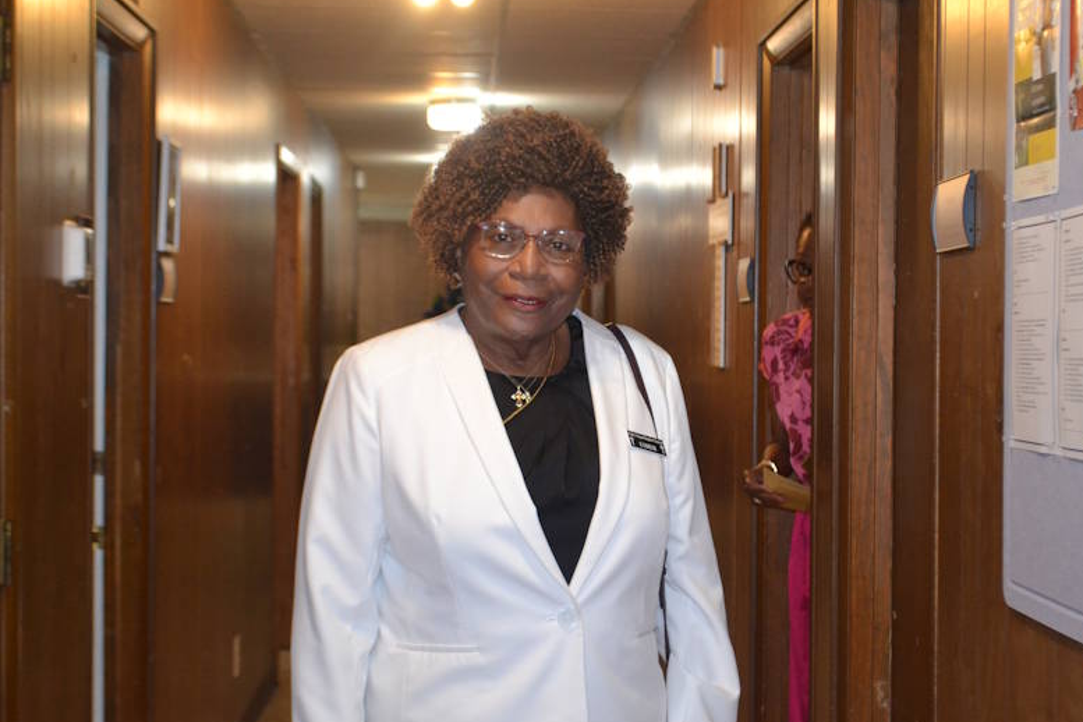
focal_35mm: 71
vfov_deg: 19.2
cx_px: 546
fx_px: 2136
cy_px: 356
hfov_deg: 28.5
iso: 2200
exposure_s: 1/60
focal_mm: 46
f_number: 5.3
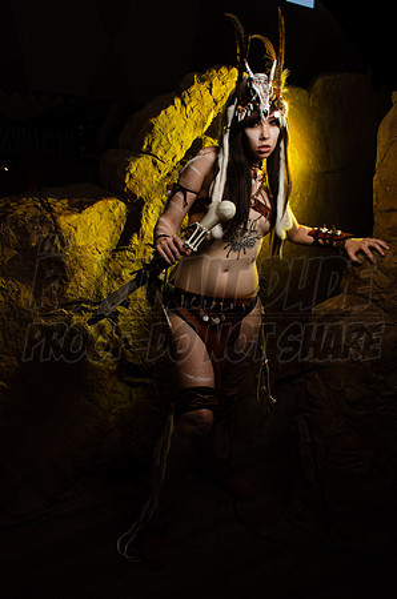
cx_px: 198
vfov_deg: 55.2
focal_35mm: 34
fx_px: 573
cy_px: 300
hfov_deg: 38.2
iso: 100
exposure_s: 1/60
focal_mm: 23
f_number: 13
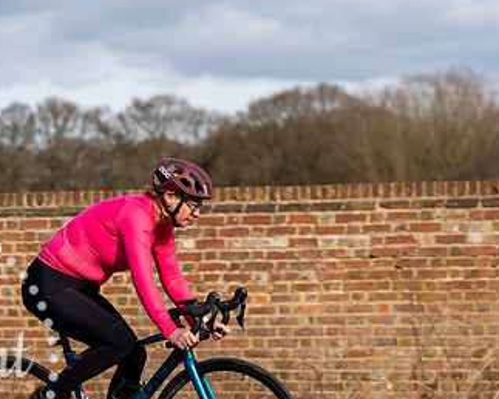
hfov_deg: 13.7
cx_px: 153
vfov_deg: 11.0
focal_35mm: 140
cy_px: 282
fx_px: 2066
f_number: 3.5
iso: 100
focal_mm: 83
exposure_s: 1/800
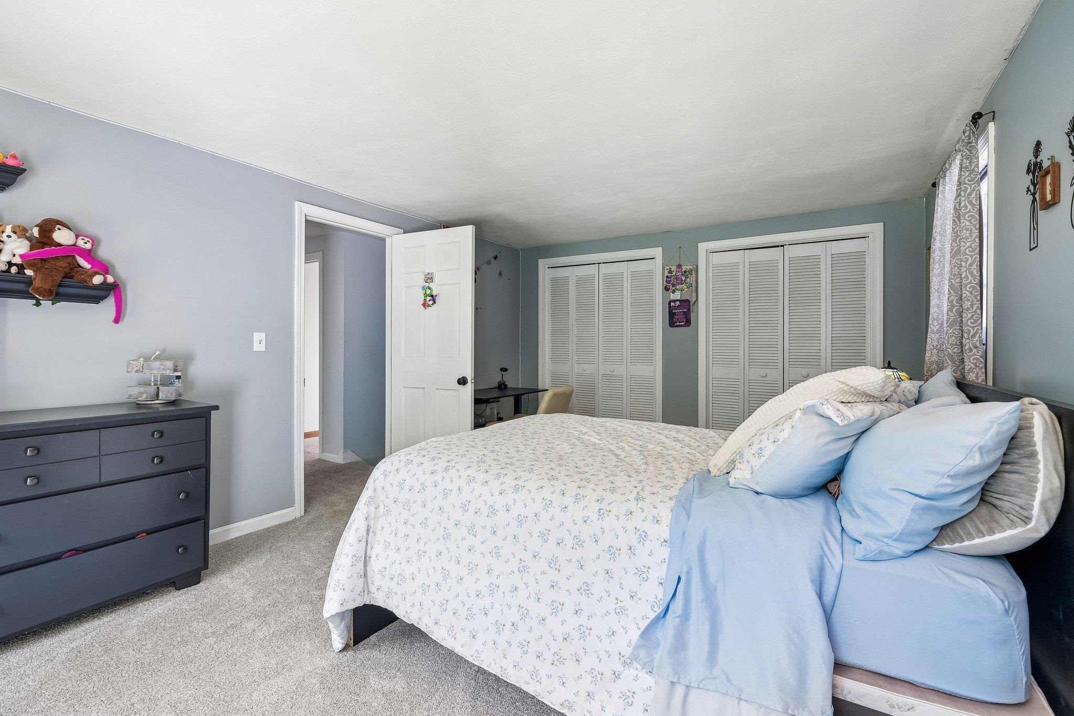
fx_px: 447
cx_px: 537
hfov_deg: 100.4
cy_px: 358
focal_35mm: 15
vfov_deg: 77.3
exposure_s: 1/20
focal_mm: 10
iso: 200
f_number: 5.6
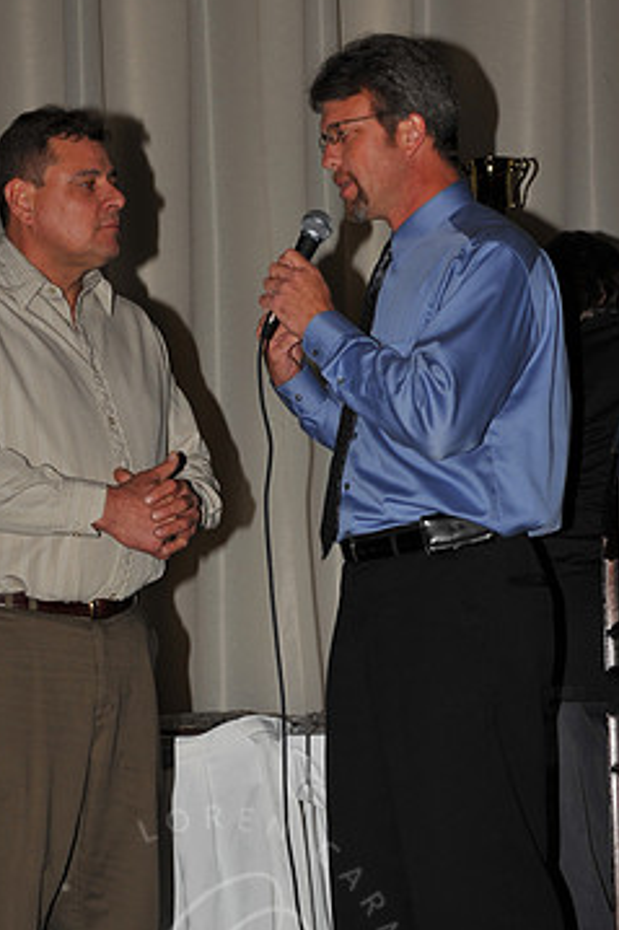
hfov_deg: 14.1
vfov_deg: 21.0
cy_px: 585
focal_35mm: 97
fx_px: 2504
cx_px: 215
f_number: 8
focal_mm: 60
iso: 250
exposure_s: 1/250
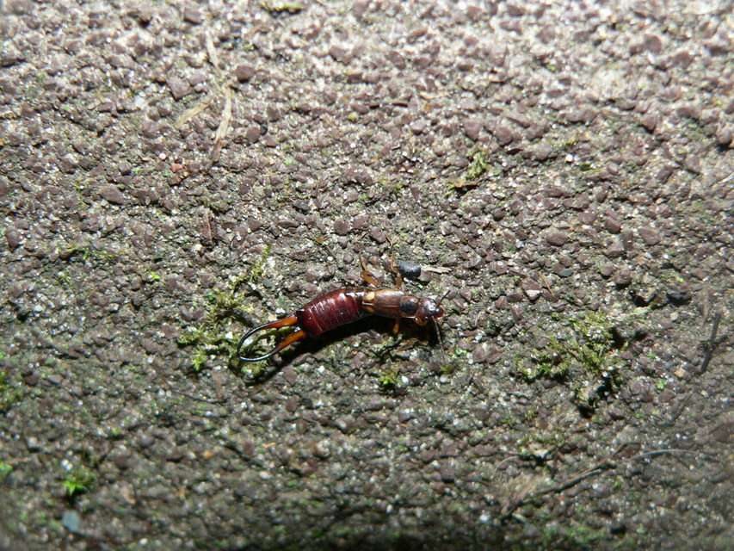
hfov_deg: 29.0
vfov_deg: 21.9
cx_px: 367
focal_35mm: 67
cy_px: 276
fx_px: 1421
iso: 100
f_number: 2.8
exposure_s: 1/60
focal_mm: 11.1
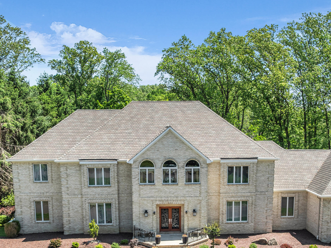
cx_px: 177
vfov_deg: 33.4
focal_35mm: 42
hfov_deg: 44.8
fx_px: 401
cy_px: 193
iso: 110
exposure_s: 1/400
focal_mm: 12.29
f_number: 2.8
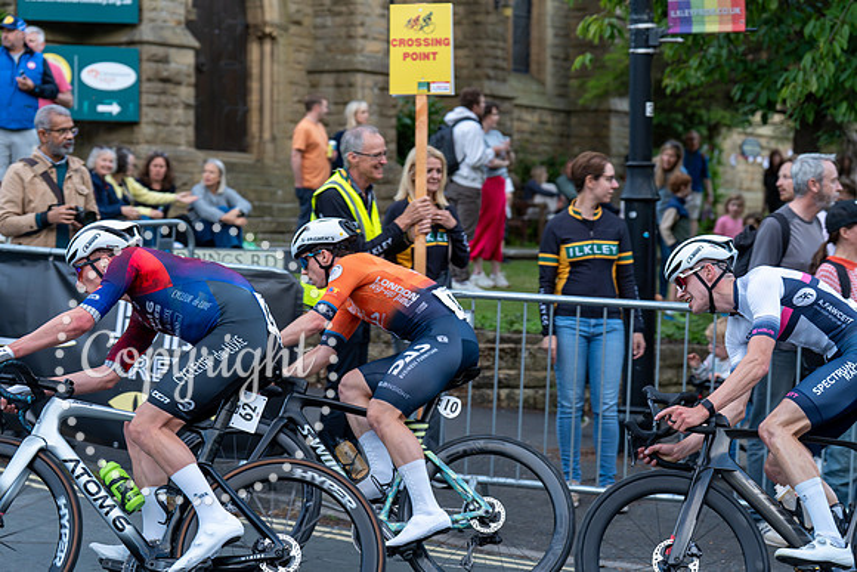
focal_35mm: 72
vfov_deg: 18.9
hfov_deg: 28.1
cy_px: 286
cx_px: 428
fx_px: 1714
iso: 2000
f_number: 3.5
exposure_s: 1/800
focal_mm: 72
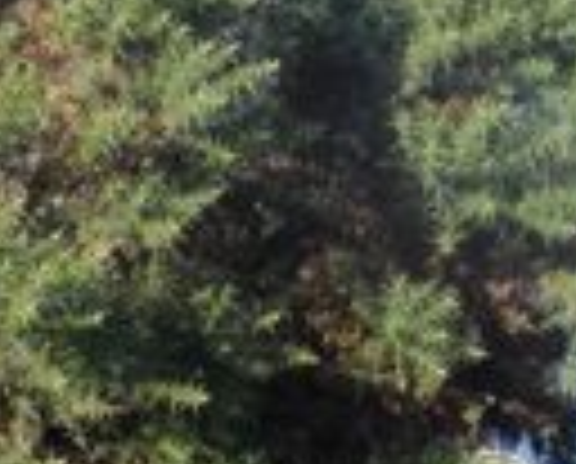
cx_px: 540
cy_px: 255
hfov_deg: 12.2
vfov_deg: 9.9
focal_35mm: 156
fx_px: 2665
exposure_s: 1/250
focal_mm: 6.8
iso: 80
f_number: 3.7
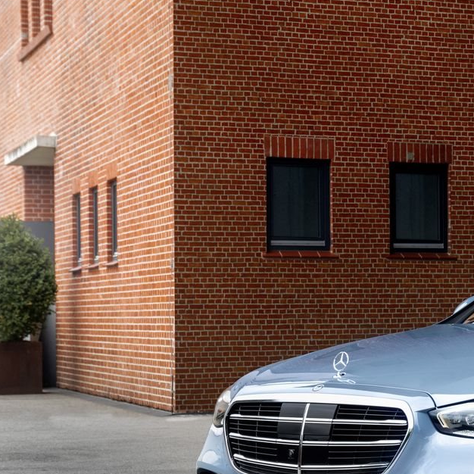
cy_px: 332
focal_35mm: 89
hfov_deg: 18.4
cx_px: 589
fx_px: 1379
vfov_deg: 19.4
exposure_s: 1/160
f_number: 5.6
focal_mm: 41
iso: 400
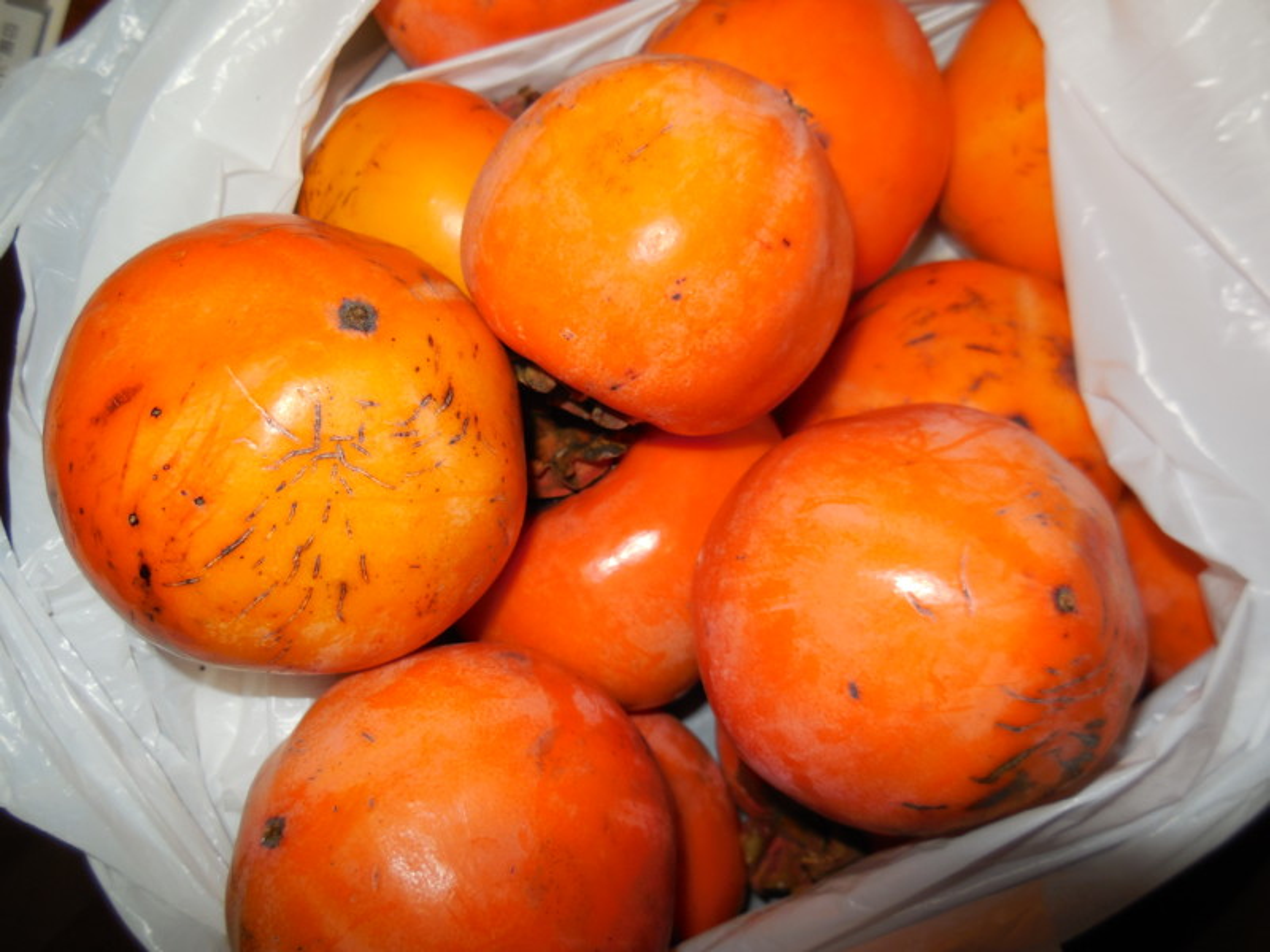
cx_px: 635
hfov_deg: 69.4
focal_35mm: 25
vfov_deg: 54.9
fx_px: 917
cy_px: 476
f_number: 6.2
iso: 125
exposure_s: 1/25
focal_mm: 4.5
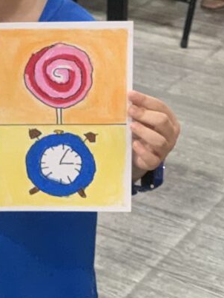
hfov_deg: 11.4
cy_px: 2
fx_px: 1114
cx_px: 7
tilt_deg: -19.9
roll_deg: -0.7
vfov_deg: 15.0
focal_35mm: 129
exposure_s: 1/60
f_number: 2.4
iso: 200
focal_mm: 6
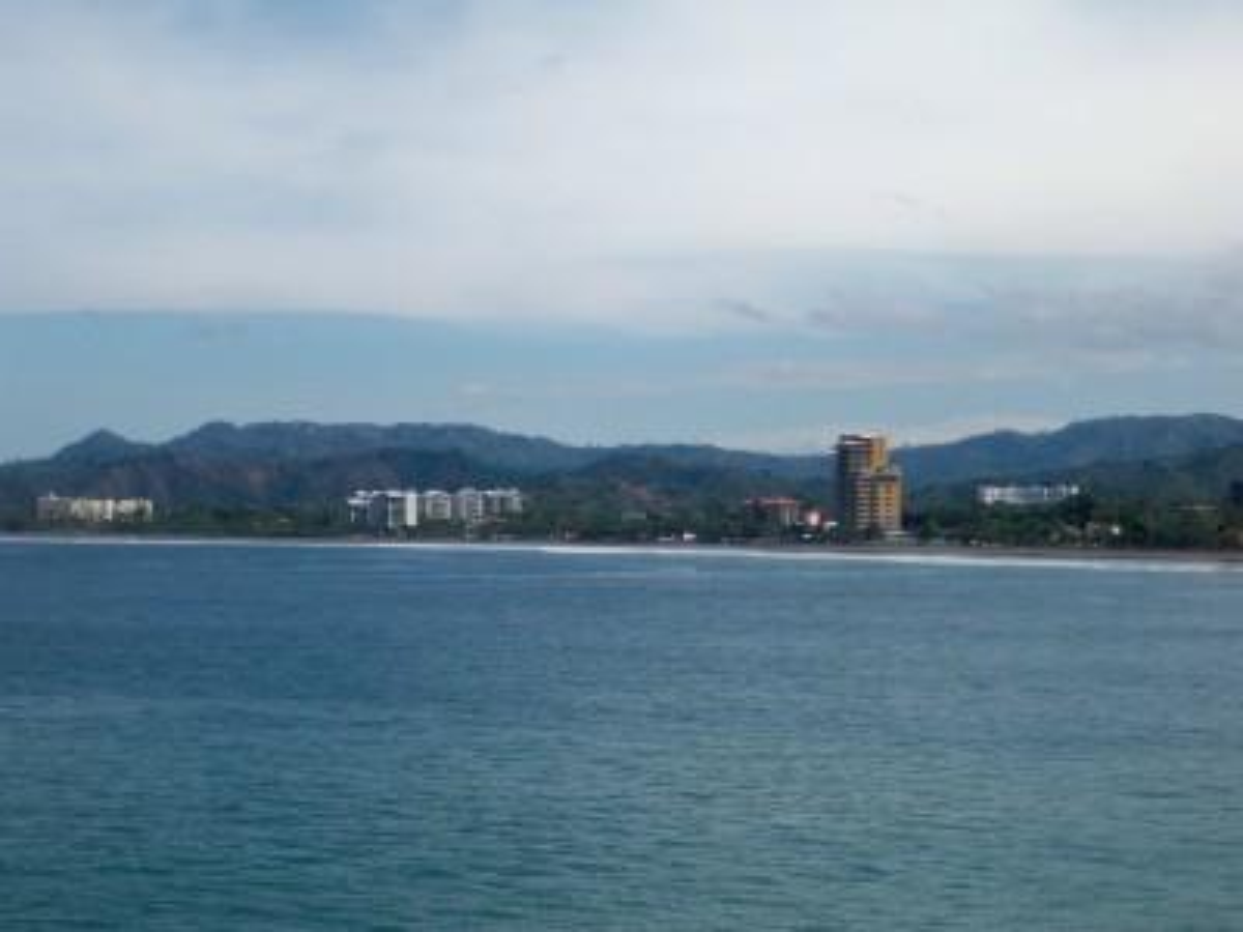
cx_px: 622
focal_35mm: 85
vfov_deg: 17.4
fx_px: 3052
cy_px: 466
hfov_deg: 23.0
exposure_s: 1/640
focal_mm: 15.1
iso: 64
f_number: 5.1
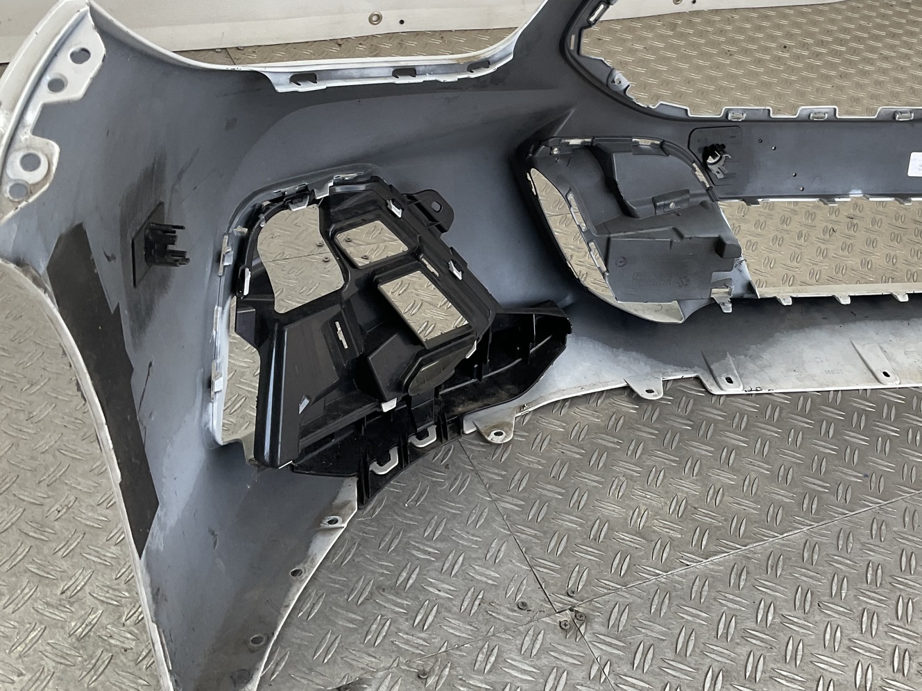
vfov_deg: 32.7
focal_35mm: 44
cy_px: 251
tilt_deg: -32.3
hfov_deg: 42.5
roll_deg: -12.1
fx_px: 1172
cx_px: 599
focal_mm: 3
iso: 16
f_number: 1.8
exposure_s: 1/128
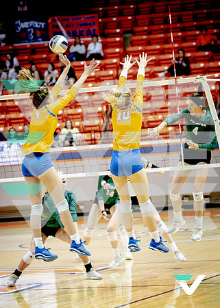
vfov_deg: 12.9
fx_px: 1361
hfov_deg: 9.2
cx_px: 135
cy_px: 139
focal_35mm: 155
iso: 4000
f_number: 2.8
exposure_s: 1/1500
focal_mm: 93
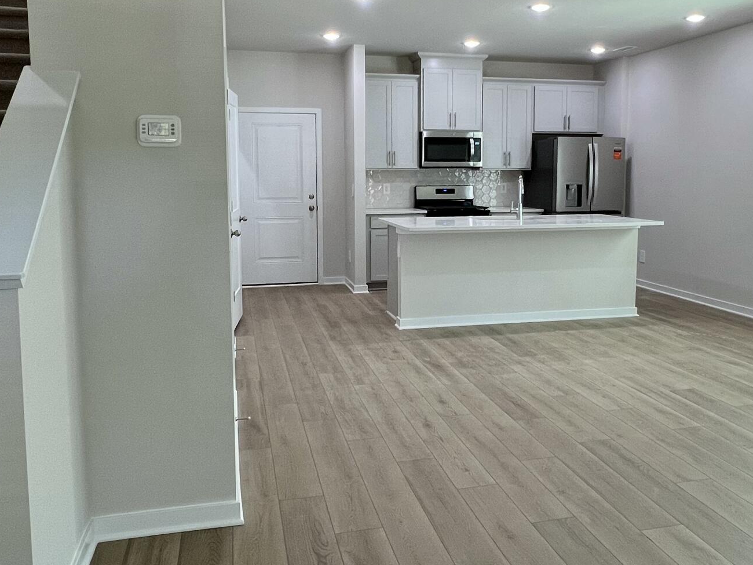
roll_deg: -0.1
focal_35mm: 30
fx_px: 653
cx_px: 416
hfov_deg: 59.8
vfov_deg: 46.6
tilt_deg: -5.7
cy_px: 237
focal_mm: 1.57
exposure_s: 1/120
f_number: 1.8
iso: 125
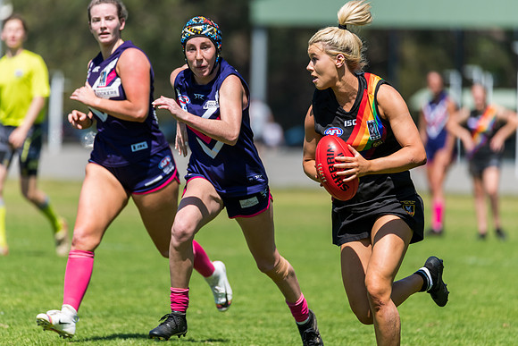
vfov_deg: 3.0
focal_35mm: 460
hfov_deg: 4.5
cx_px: 259
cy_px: 173
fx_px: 6620
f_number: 6.3
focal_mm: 460
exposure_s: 1/2500
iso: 800
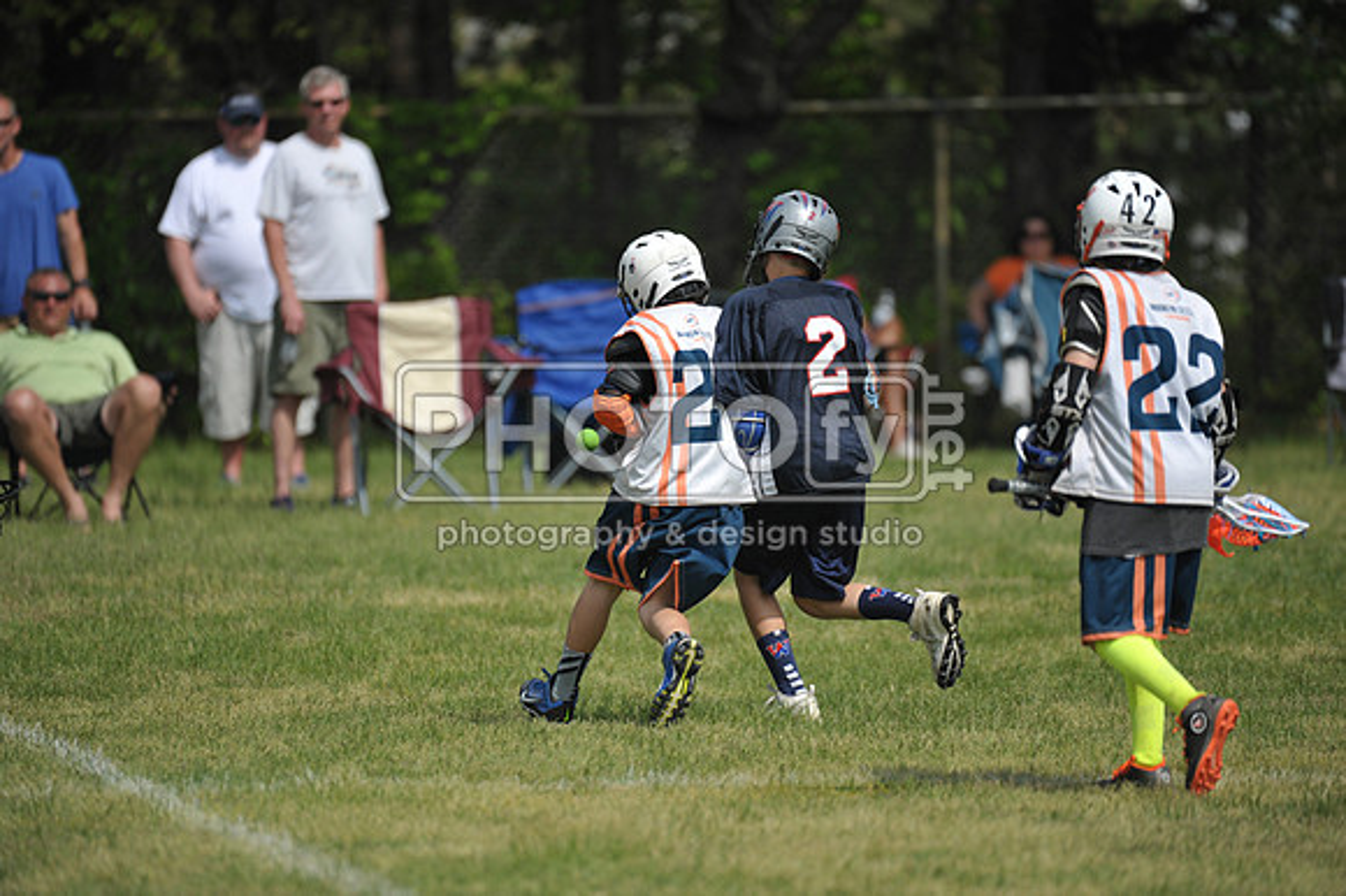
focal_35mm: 380
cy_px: 448
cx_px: 673
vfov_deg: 3.6
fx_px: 14199
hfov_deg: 5.4
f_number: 4
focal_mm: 380
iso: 640
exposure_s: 1/5000
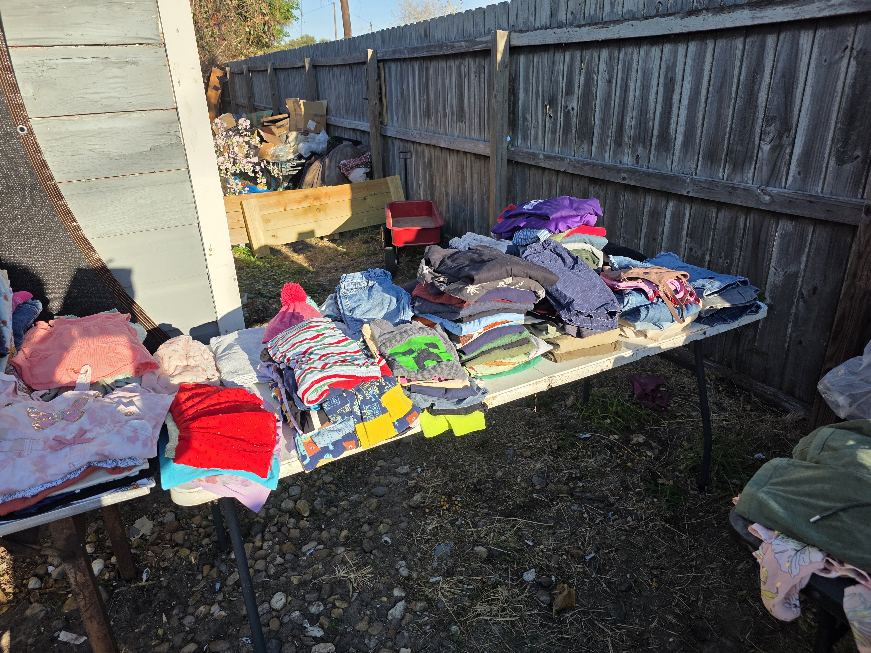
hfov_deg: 73.9
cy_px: 326
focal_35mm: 23
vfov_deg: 58.9
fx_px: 579
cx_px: 436
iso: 80
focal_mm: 6.3
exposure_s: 1/4057
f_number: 1.7
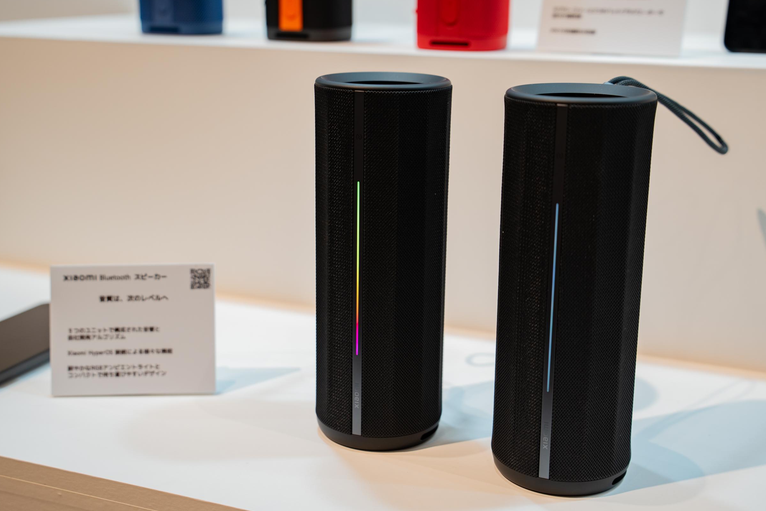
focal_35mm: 50
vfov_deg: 27.0
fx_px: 1064
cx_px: 383
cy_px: 253
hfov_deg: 39.6
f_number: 4
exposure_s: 1/80
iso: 100
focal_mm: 47
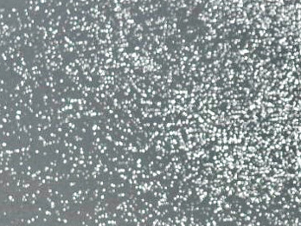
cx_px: 580
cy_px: 304
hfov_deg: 4.2
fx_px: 4035
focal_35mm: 464
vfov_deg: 3.2
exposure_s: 1/1000
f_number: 8
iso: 160
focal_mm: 70
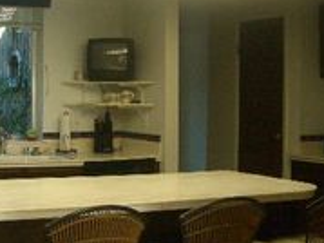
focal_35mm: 72
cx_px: 31
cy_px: 67
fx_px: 673
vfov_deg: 20.3
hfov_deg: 26.1
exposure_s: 1/80
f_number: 2.6
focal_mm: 5.8
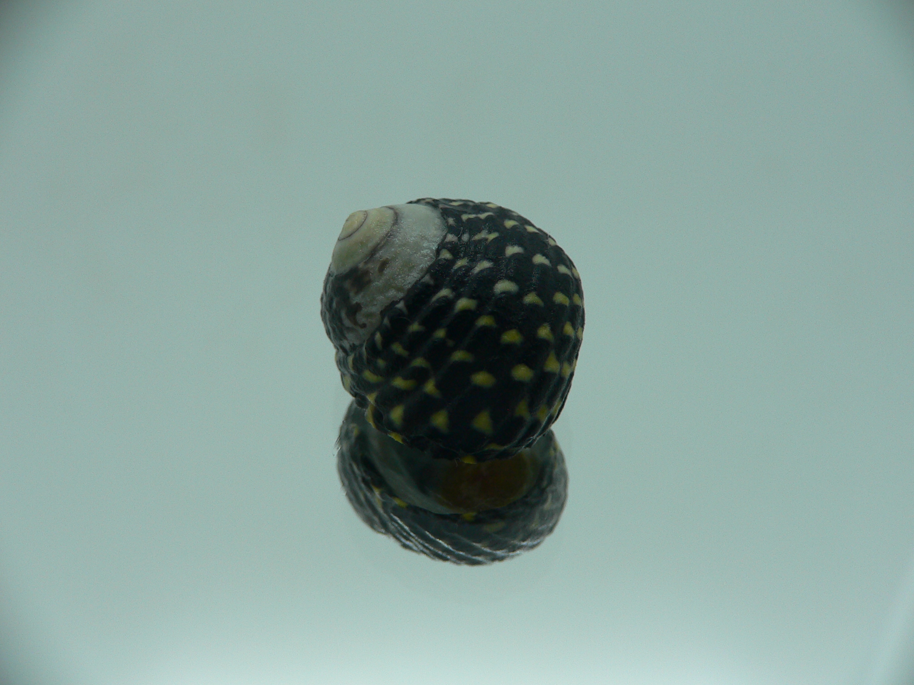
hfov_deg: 52.6
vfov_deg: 40.7
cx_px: 457
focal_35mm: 35
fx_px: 924
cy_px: 342
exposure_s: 1/60
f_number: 2.8
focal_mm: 4.6
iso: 80
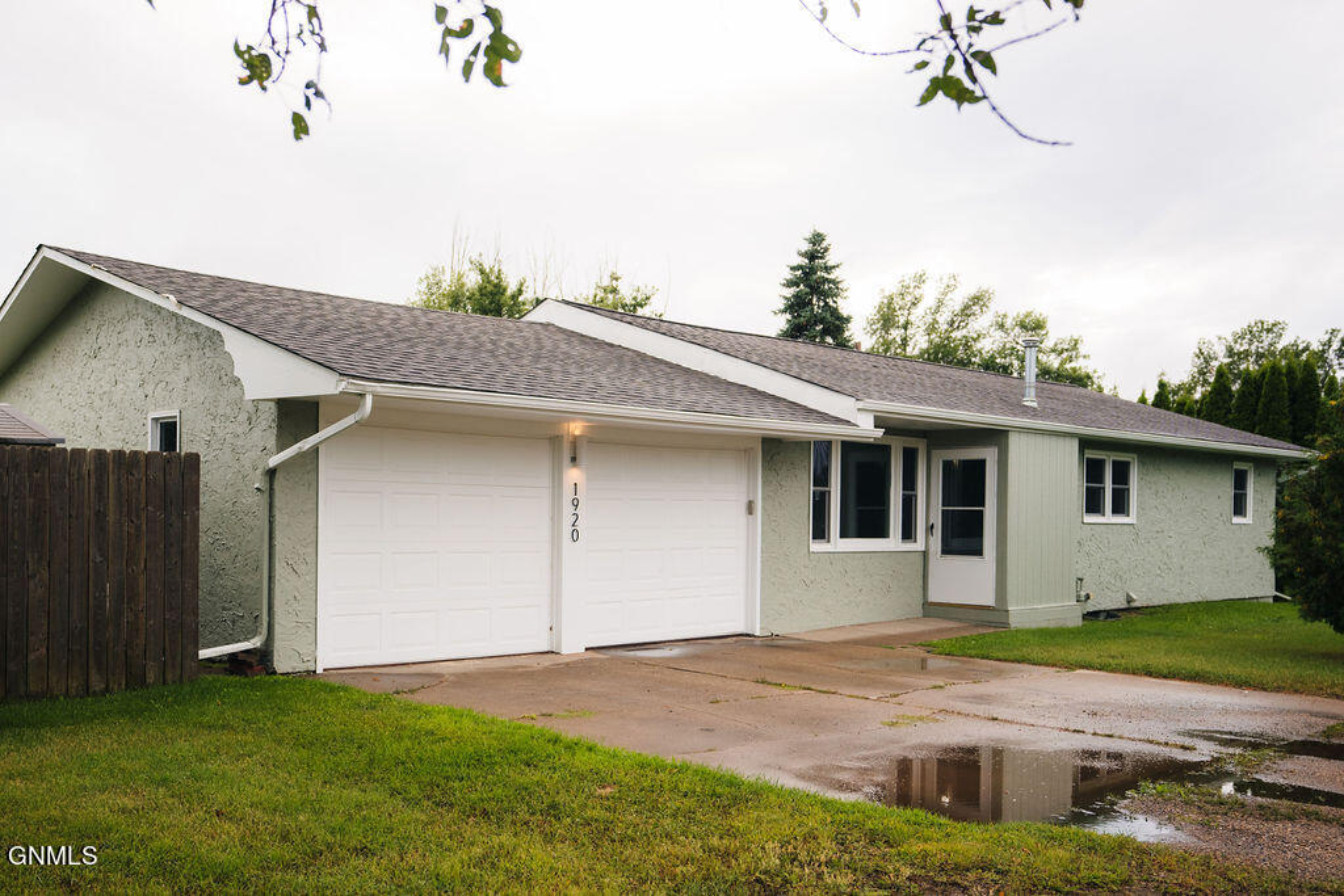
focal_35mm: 34
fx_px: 1274
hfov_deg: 55.1
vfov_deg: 38.7
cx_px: 525
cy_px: 520
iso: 400
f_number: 2.8
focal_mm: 28
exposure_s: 1/1250
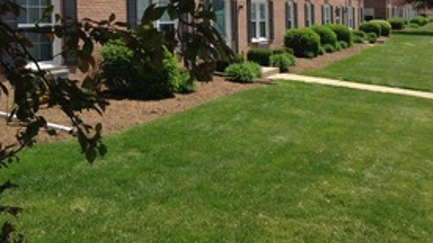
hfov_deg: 41.3
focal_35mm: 50
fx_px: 574
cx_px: 224
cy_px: 27
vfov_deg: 23.3
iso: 50
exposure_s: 1/1153
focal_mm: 4.13
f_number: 2.4
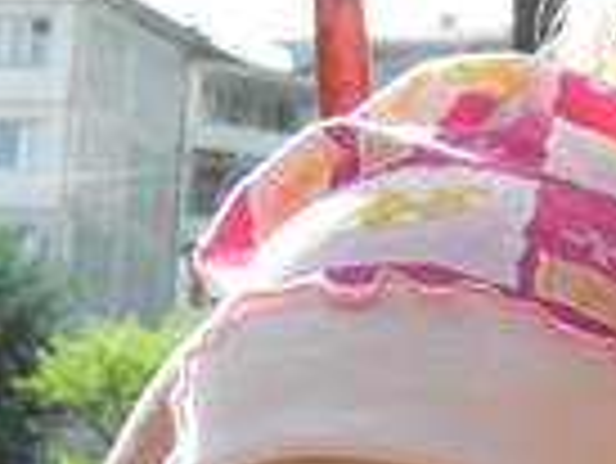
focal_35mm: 115
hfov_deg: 16.0
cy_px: 374
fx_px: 2048
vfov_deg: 12.8
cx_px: 863
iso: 100
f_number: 3.2
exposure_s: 1/500
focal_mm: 6.3
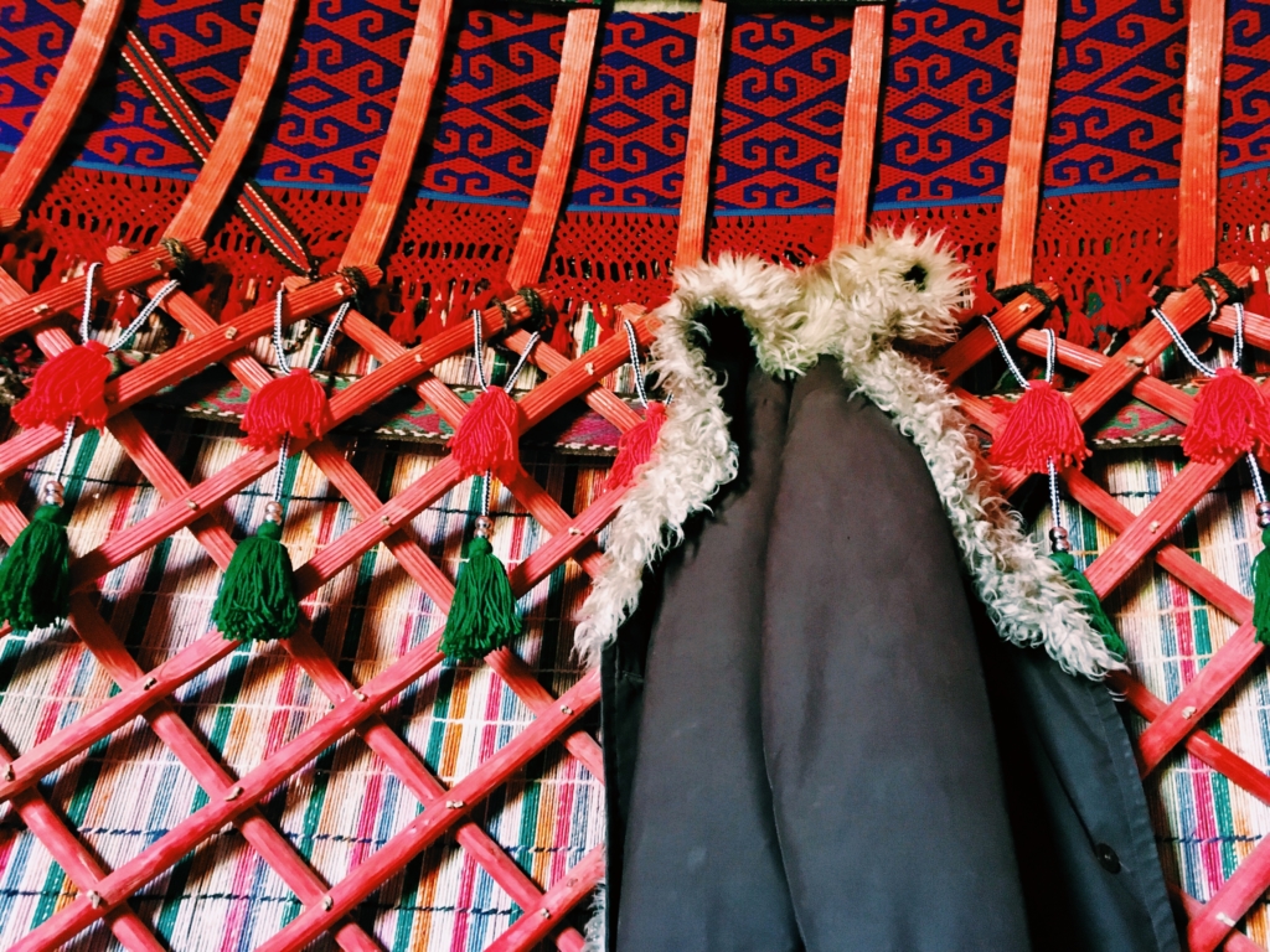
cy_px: 476
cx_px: 635
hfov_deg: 61.7
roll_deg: -0.6
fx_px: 1064
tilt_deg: +27.7
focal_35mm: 29
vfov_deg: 48.2
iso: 250
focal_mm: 4.15
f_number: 2.2
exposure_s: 1/17
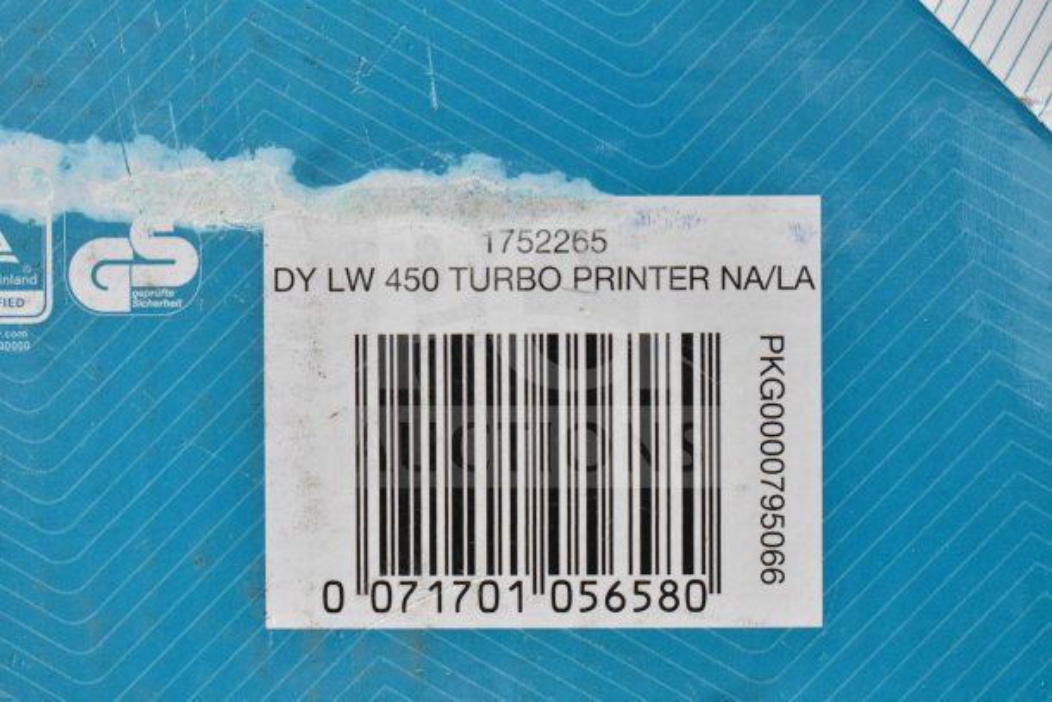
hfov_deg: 28.1
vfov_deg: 18.9
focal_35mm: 72
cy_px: 351
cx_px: 526
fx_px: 2104
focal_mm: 48
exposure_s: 1/80
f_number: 5.3
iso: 6400
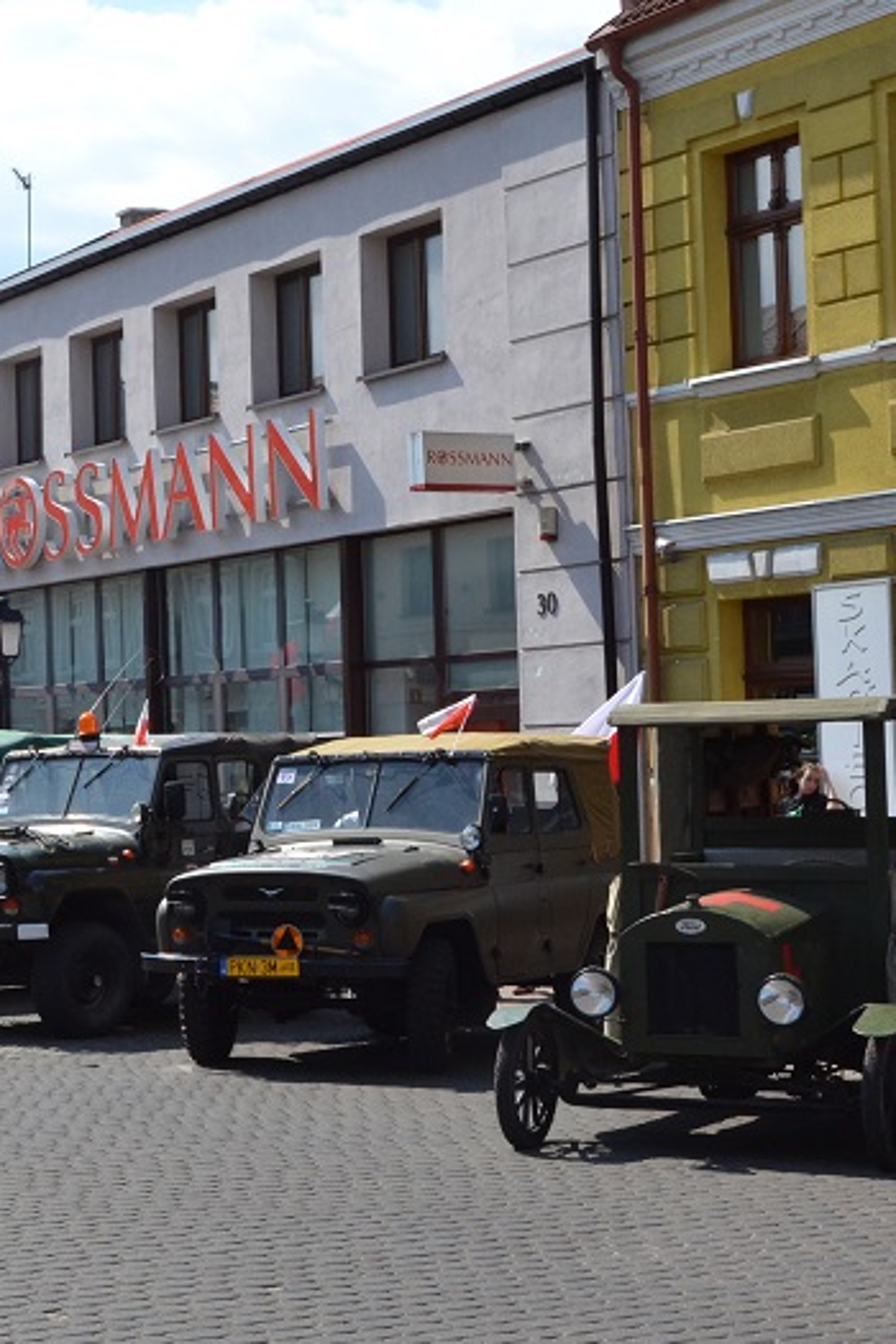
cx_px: 105
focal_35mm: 64
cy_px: 669
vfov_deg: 31.4
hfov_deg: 20.8
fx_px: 2389
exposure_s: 1/640
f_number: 13
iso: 800
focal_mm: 28
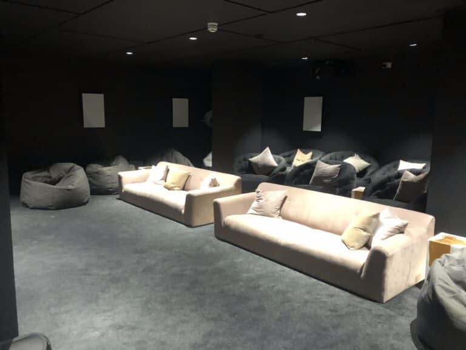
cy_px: 175
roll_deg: -1.3
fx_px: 377
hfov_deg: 63.4
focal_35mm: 28
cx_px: 233
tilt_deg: -9.0
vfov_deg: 49.7
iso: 100
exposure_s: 1/6
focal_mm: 4
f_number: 1.8
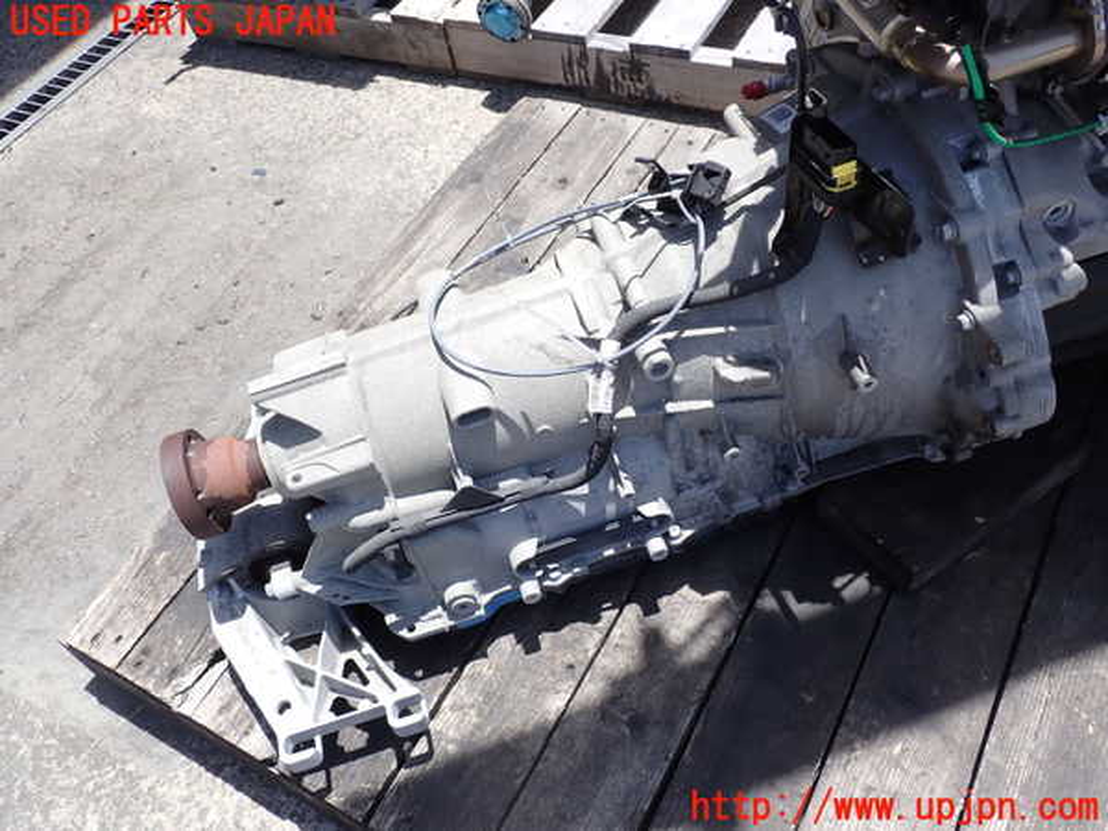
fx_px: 960
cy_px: 416
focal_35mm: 30
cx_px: 554
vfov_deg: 46.8
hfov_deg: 60.0
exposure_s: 1/500
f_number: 3.2
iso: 100
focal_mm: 5.4
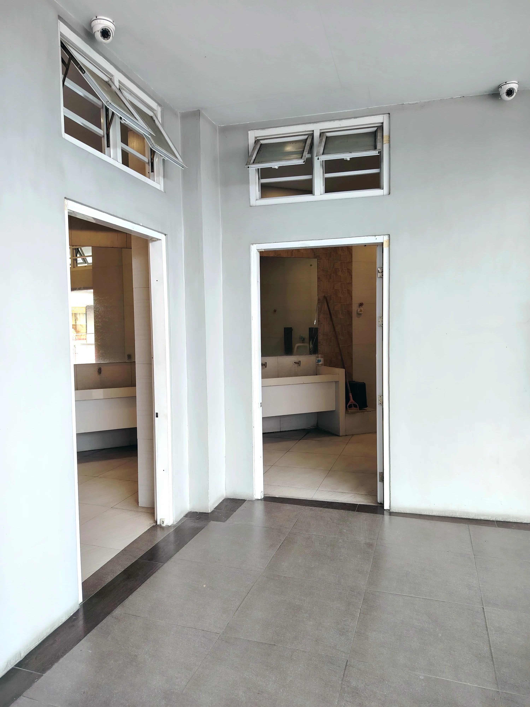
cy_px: 354
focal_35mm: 24
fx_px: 490
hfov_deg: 56.8
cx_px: 265
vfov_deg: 71.6
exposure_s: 1/50
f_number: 1.75
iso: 353
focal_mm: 5.25
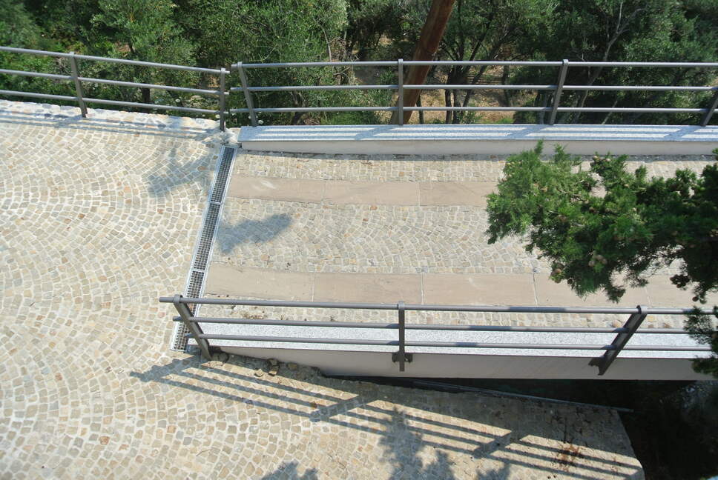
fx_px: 539
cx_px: 359
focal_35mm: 27
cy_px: 240
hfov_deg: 67.3
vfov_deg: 48.0
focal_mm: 10
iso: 100
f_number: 5
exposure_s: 1/800
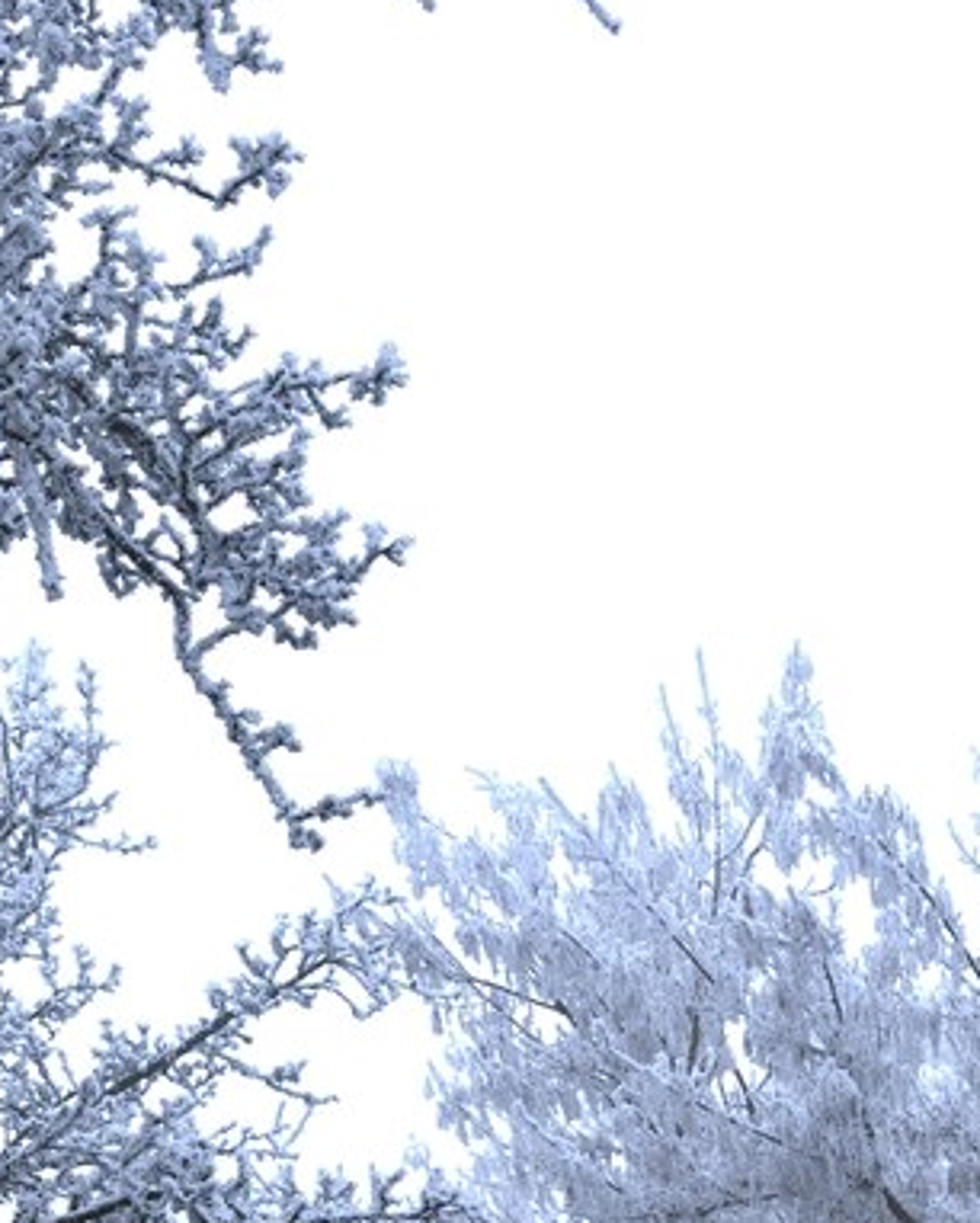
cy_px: 2084
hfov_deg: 10.8
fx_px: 5180
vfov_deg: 12.5
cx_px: 618
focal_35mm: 143
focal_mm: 35
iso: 100
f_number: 5.6
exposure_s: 1/75
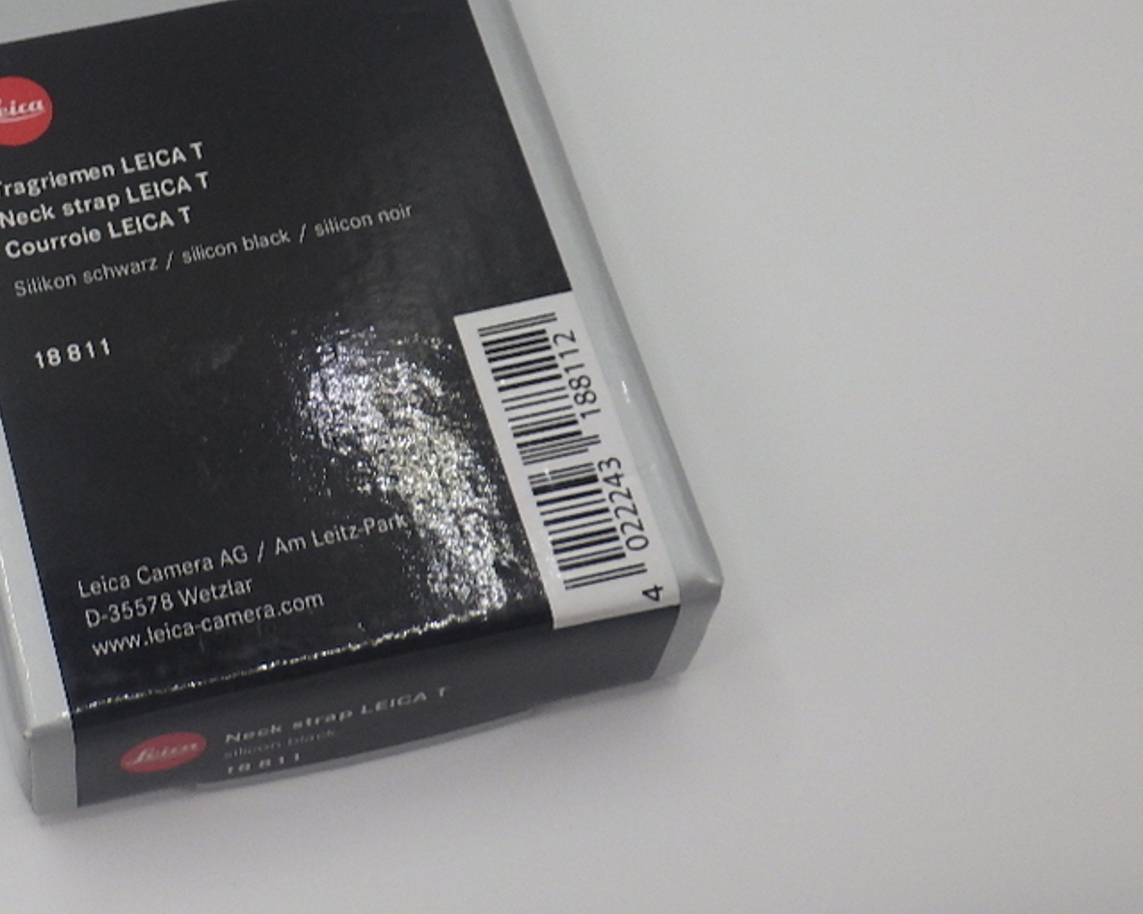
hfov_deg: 24.1
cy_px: 143
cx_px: 138
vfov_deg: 19.6
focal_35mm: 77
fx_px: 2604
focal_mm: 7.5
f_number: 4.2
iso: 160
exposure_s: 1/60
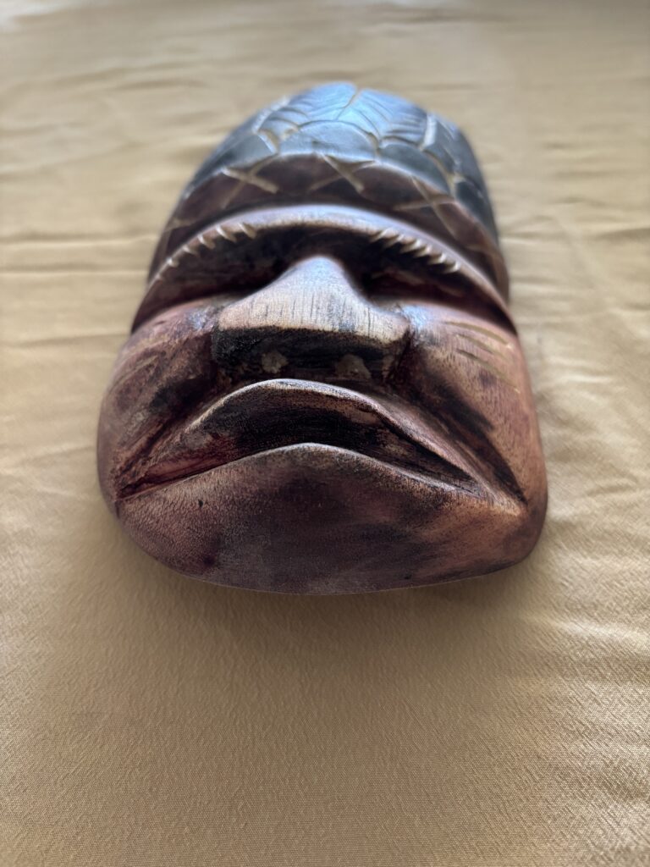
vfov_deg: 67.3
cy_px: 434
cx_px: 325
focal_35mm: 26
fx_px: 651
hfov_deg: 53.1
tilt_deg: -47.4
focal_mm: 5.96
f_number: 1.6
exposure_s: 1/60
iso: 400
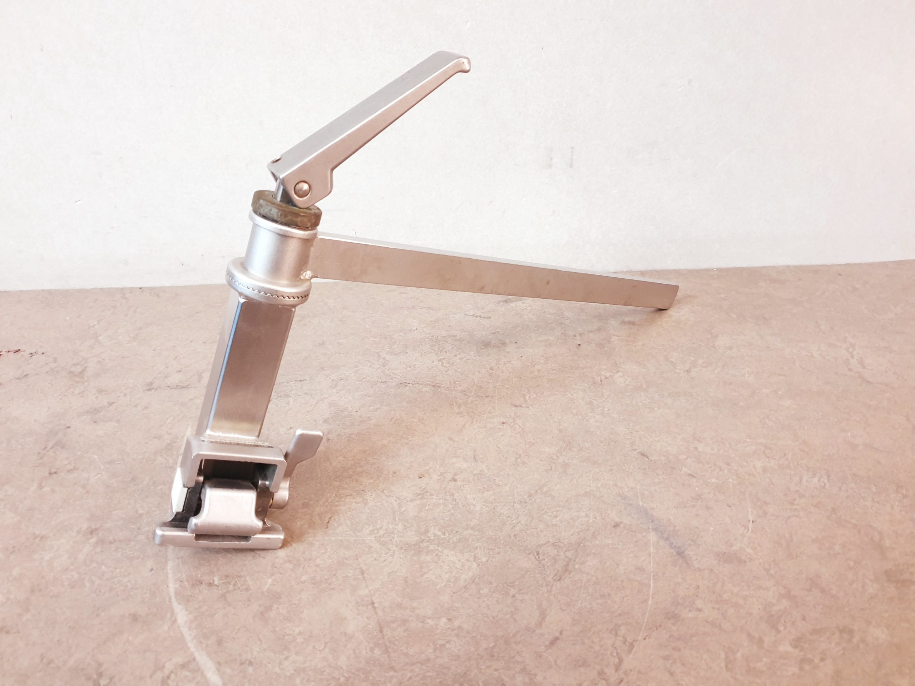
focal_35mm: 26
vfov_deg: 53.1
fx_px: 687
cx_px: 458
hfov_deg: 67.3
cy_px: 343
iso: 250
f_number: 1.5
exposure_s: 1/50
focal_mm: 4.3
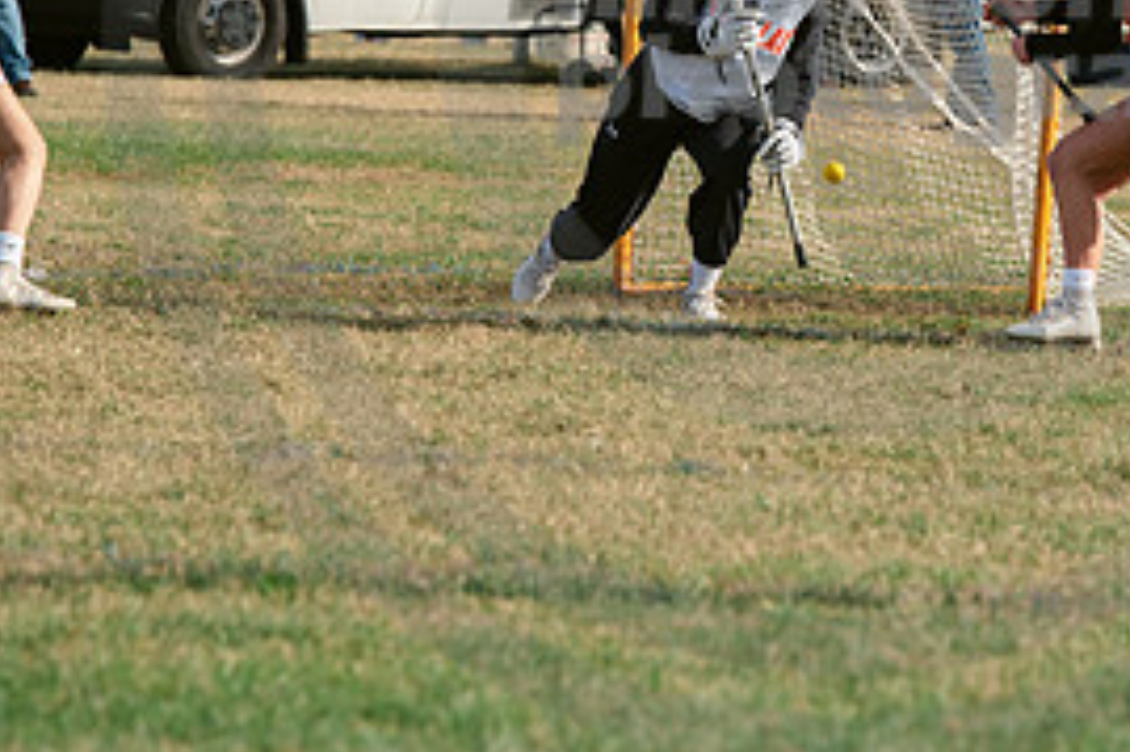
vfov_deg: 3.2
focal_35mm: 432
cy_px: 27
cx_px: 849
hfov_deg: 4.8
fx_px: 13551
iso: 250
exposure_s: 1/1600
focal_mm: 200
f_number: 5
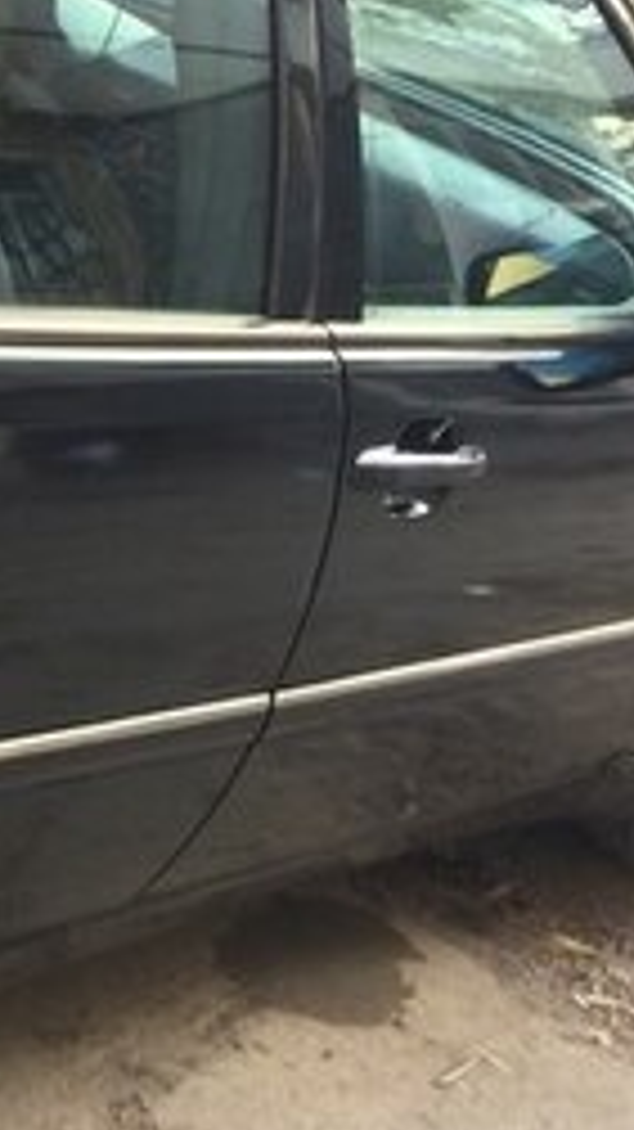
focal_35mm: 83
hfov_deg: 12.8
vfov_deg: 25.5
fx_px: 2483
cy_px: 421
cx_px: -607
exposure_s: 1/50
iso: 40
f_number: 2.2
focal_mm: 4.15
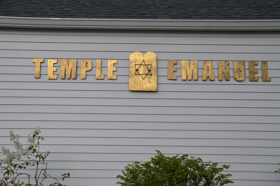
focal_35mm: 38
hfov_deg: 51.4
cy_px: 93
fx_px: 291
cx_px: 140
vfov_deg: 35.3
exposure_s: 1/200
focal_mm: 25
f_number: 7.1
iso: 200
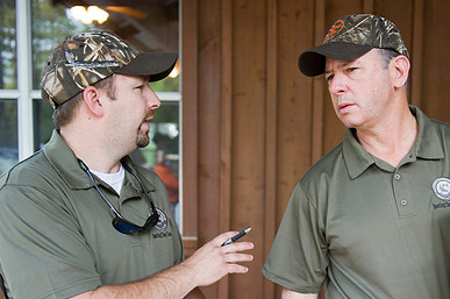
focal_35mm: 48
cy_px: 220
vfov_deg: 27.7
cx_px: 291
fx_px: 599
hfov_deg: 40.8
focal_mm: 32
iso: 800
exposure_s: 1/250
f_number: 2.8
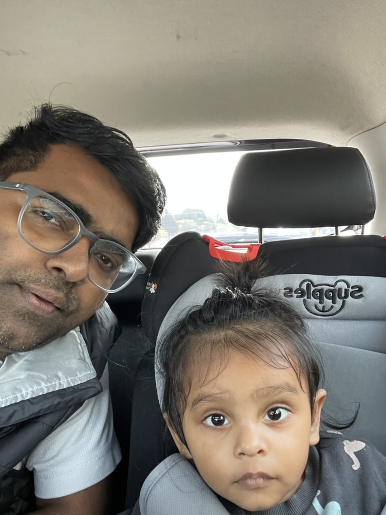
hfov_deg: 46.8
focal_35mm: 30
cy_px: 258
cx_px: 193
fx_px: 446
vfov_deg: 60.0
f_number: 2.2
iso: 250
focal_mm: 2.71
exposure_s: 1/60
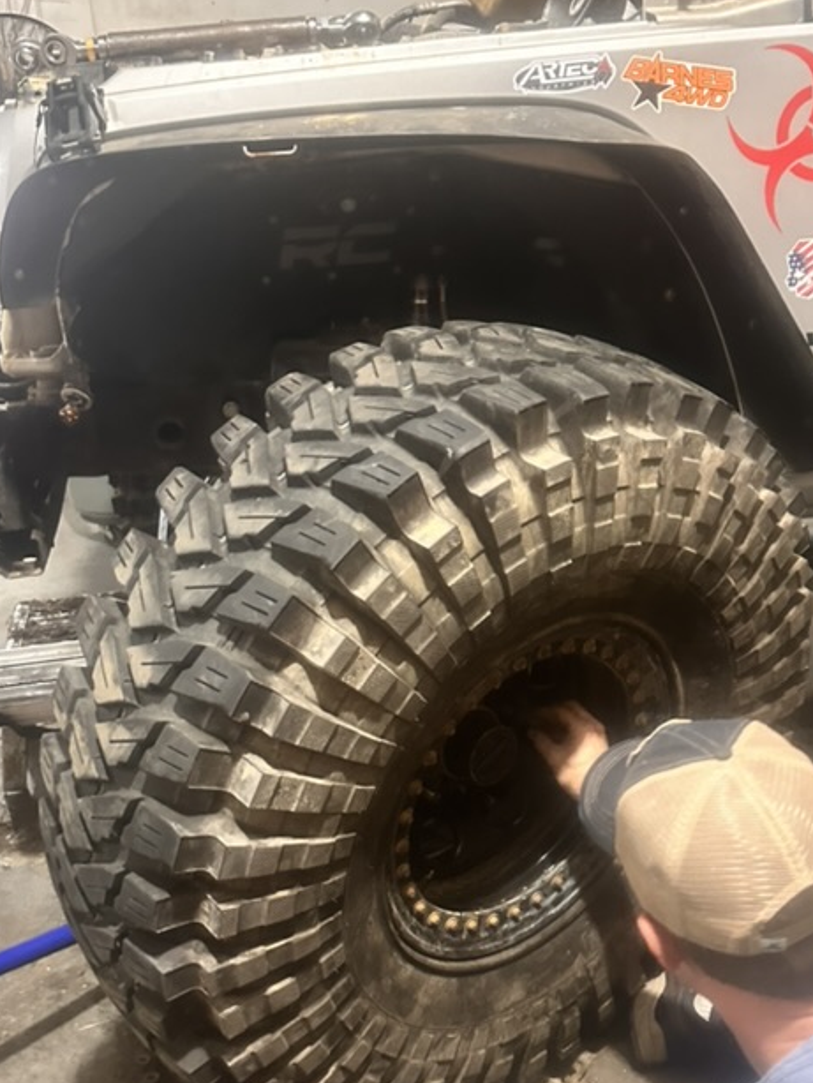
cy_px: 668
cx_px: 471
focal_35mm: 40
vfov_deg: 46.4
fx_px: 1252
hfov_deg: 35.9
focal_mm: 6.86
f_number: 1.78
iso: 800
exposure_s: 1/40
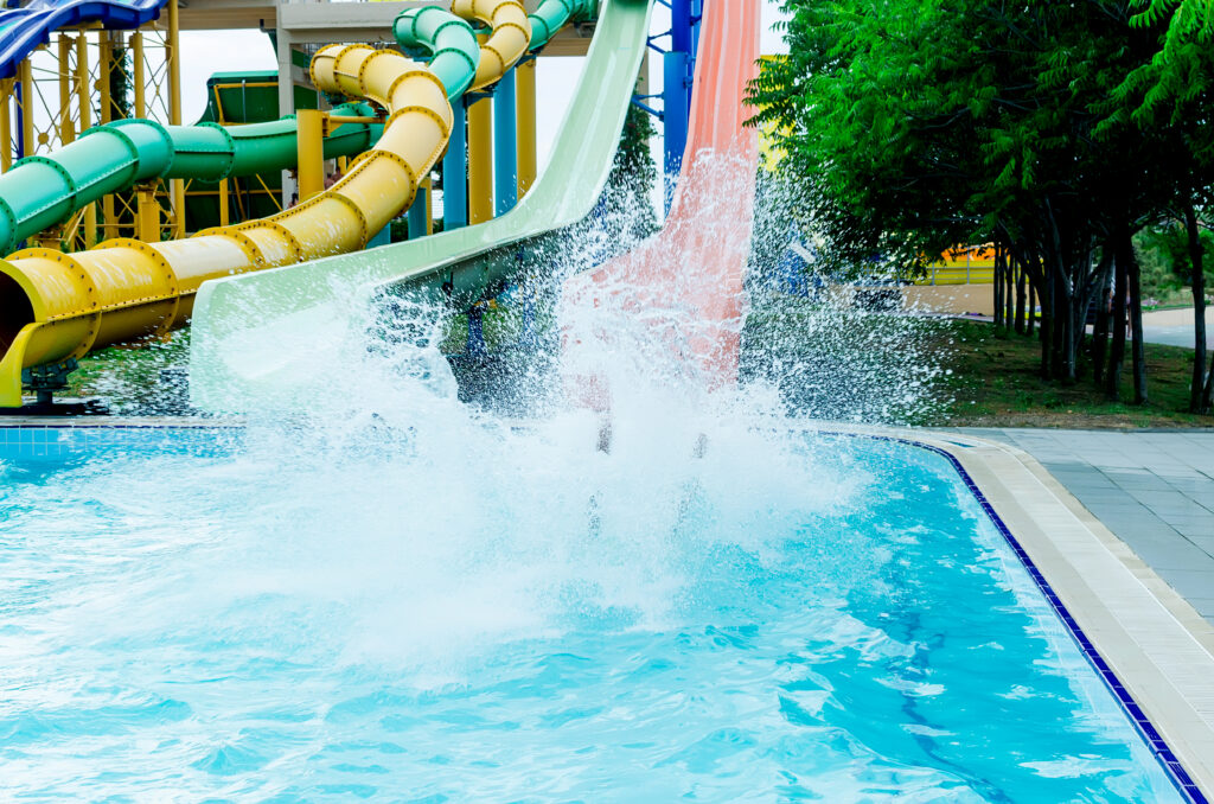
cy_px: 402
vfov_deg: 25.6
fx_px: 1767
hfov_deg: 37.9
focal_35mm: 52
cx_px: 607
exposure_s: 1/400
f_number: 7.1
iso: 200
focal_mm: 35
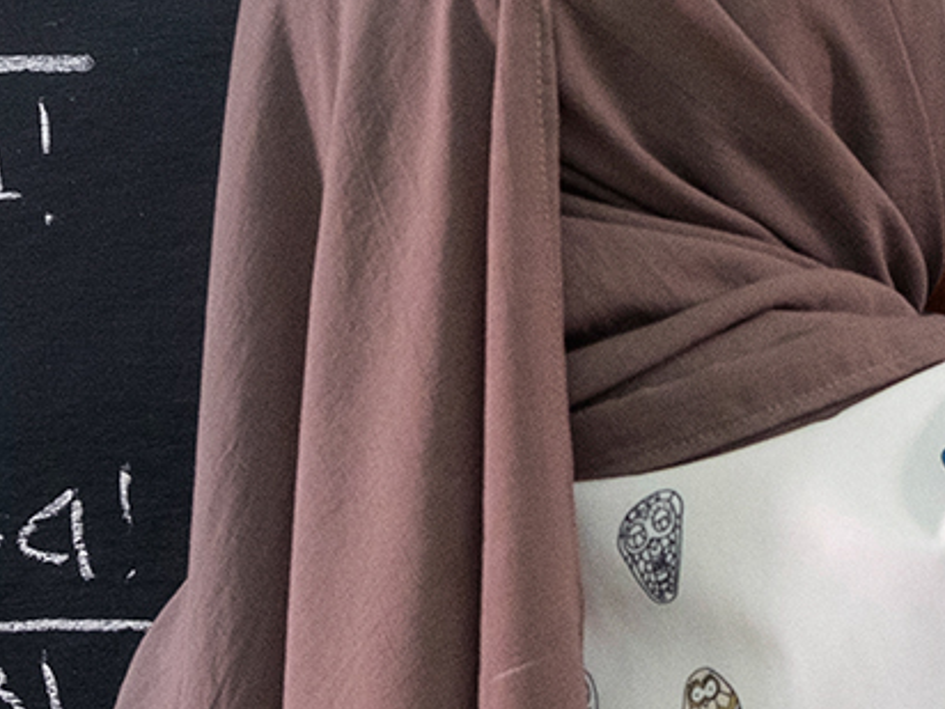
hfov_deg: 14.1
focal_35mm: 139
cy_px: -317
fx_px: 3795
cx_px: 232
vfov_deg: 10.4
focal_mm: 20.5
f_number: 5
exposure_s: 1/60
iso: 1600
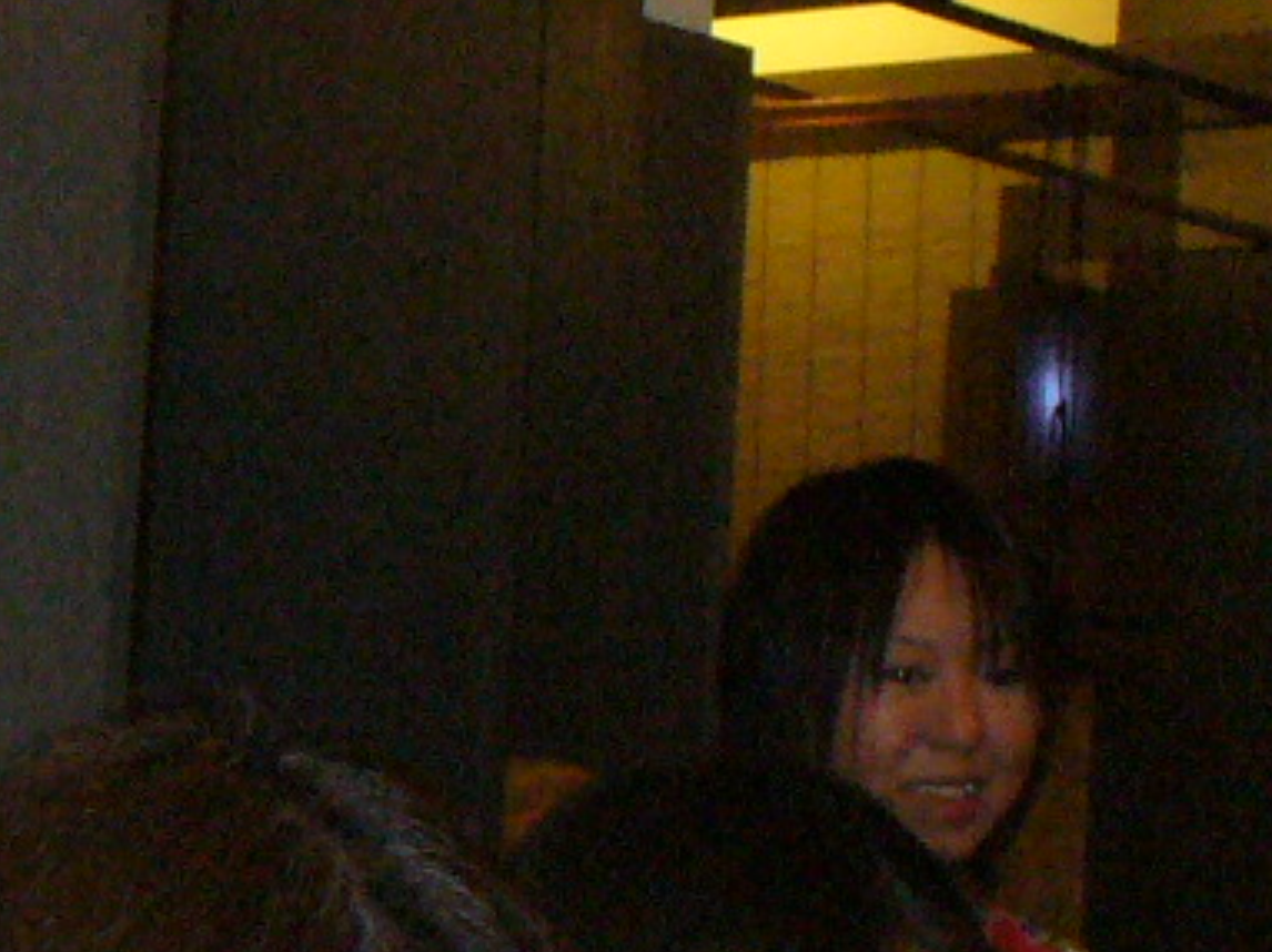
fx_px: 5692
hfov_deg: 12.3
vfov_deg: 9.5
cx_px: -483
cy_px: 855
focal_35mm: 155
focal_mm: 6.1
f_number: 2.8
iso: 400
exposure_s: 1/60
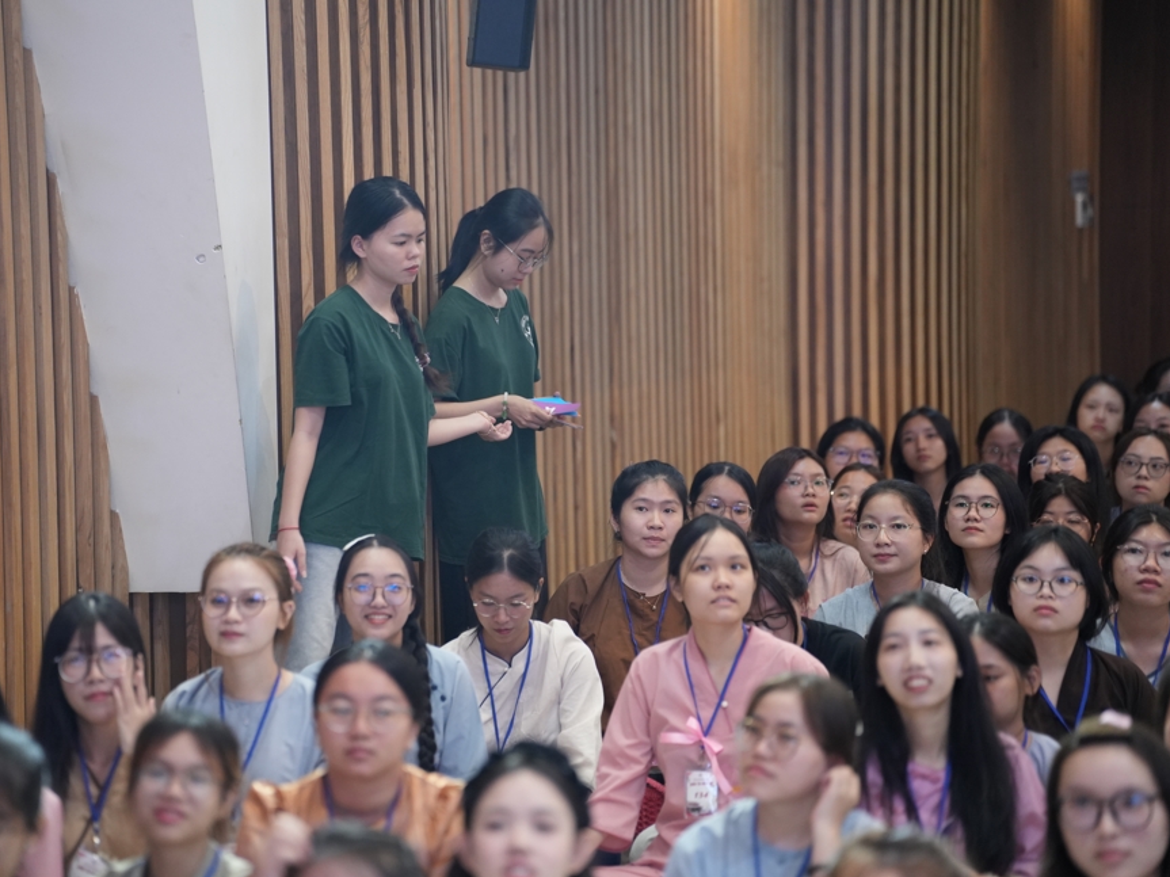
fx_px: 5509
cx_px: 520
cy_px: 438
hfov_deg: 12.1
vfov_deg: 9.1
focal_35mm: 163
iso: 2500
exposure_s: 1/125
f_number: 2.8
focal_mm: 150
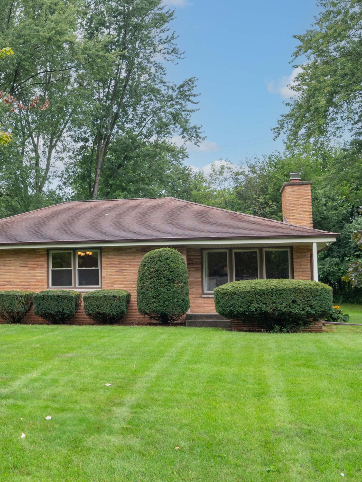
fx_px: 669
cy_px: 240
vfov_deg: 39.7
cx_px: 7
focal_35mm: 48
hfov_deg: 28.5
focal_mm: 22
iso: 500
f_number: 8
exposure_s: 1/160
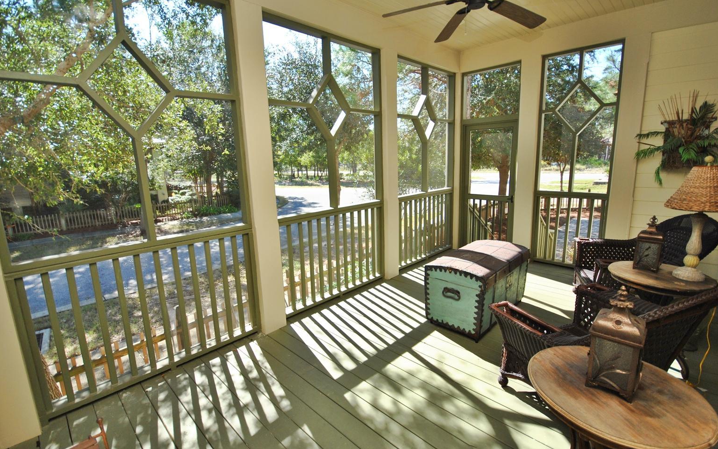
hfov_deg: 97.8
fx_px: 313
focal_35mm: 16
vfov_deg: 71.3
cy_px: 220
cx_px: 352
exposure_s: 1/200
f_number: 4.5
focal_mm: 10
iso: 200
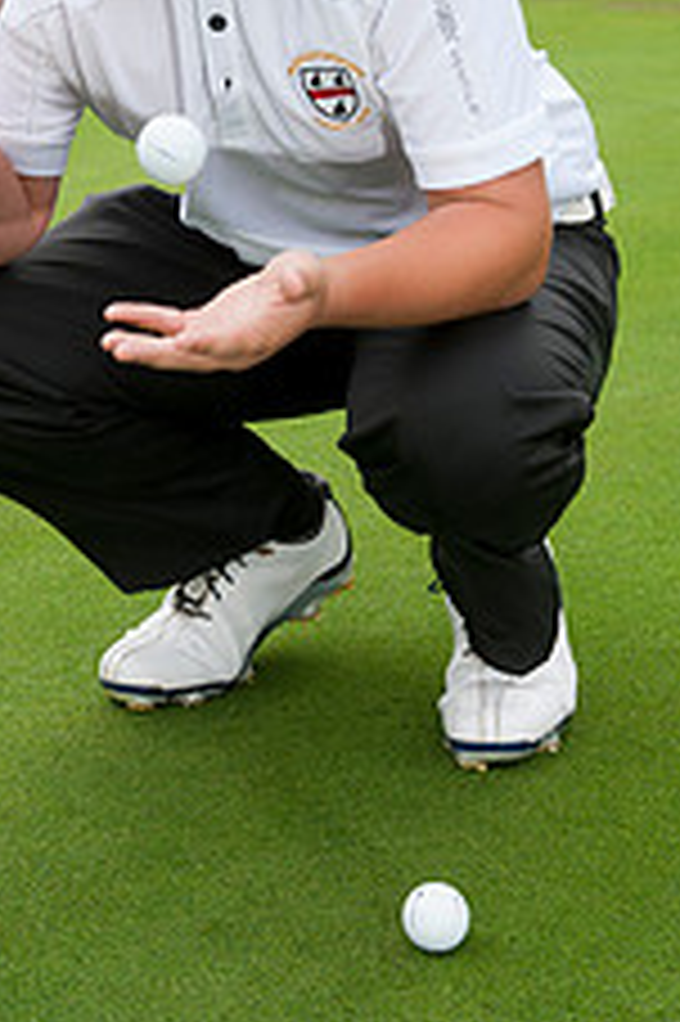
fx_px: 2696
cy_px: 216
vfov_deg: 21.2
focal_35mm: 95
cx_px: 236
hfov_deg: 14.4
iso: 200
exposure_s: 1/200
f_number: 6.3
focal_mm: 48
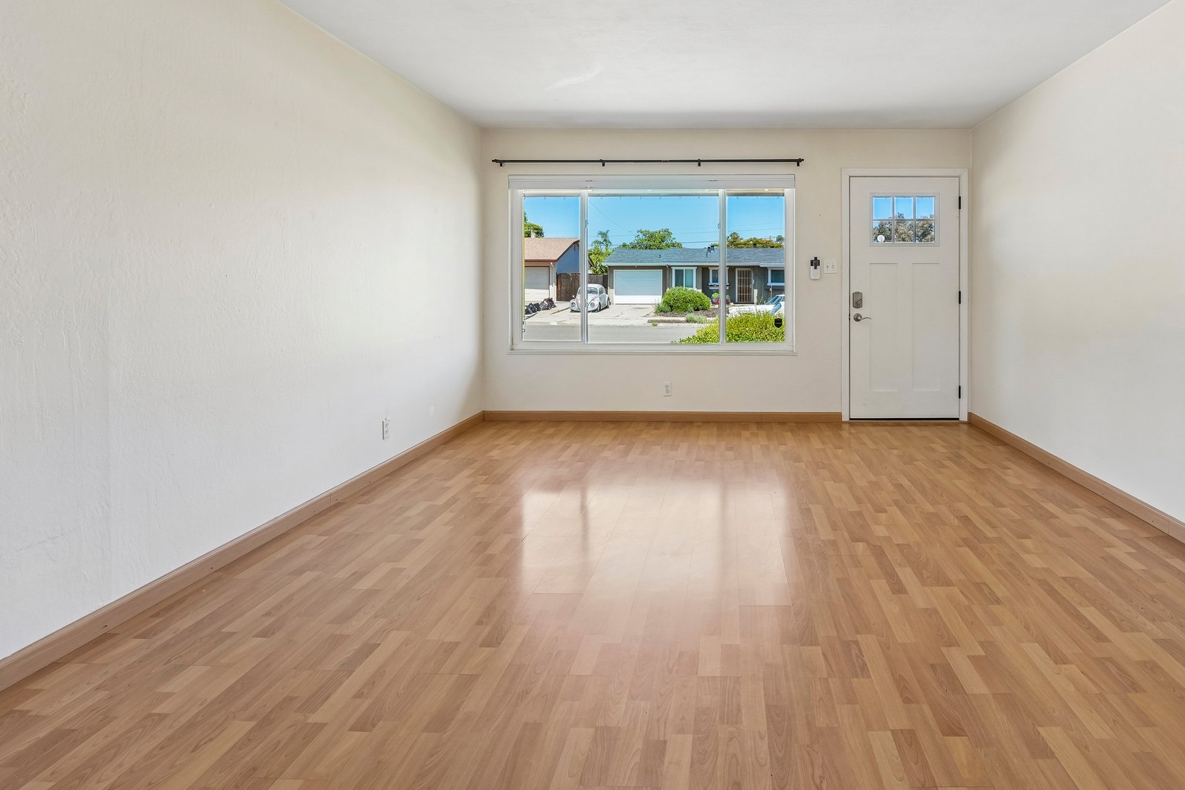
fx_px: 592
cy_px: 285
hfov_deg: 88.4
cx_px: 731
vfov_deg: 66.1
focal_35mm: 18
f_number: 8
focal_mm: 14
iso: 640
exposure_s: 1/50
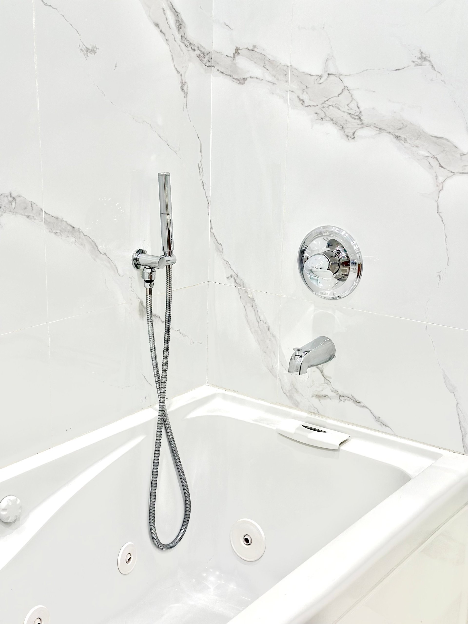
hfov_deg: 30.3
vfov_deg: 39.7
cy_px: 312
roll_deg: -1.4
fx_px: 865
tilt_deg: -14.5
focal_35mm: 48
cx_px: 234
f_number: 1.78
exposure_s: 1/60
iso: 200
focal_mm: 6.86
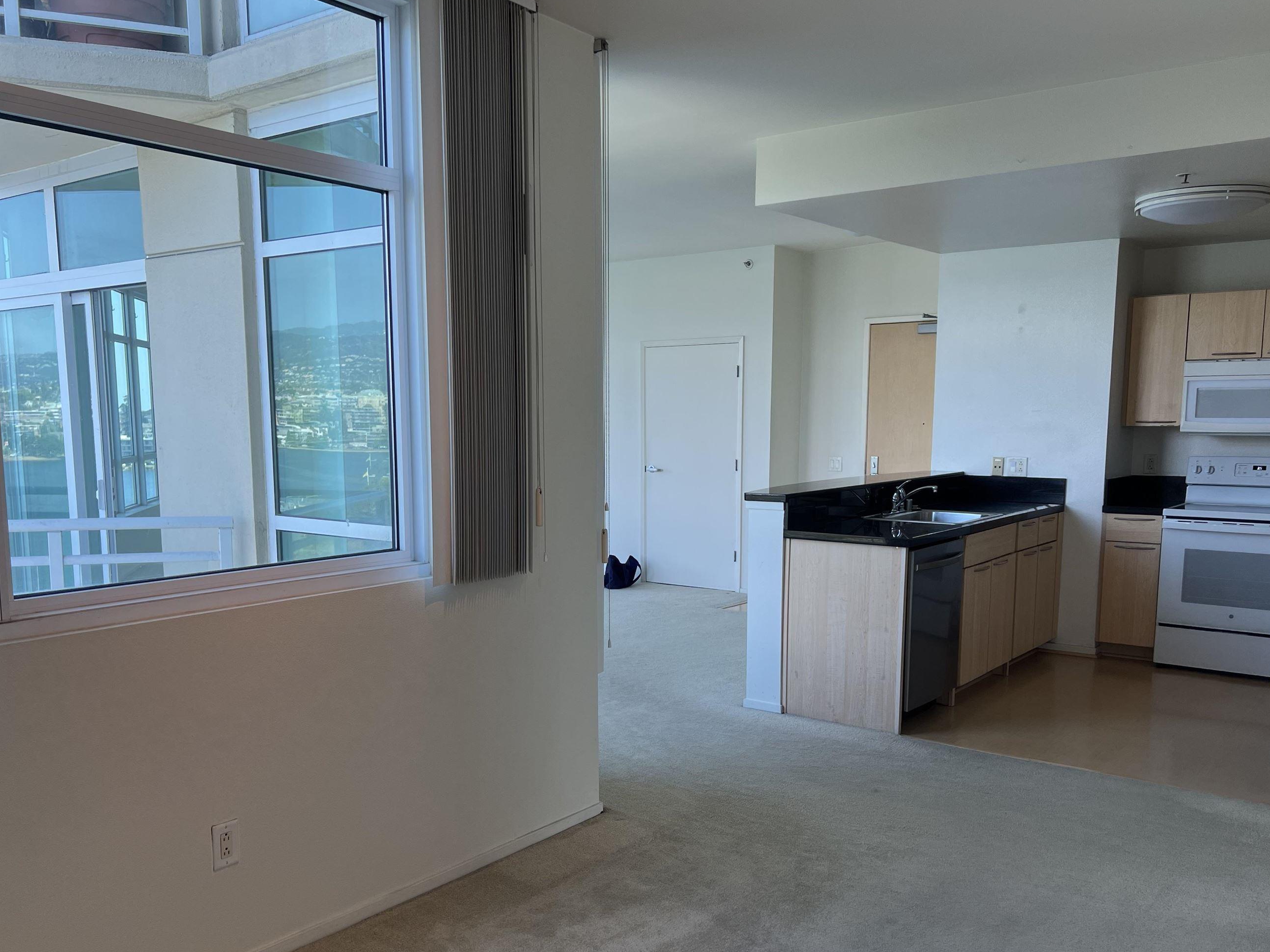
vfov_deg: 45.2
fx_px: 1137
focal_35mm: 31
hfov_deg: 58.3
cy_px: 561
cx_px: 614
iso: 32
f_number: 1.5
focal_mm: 5.7
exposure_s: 1/140
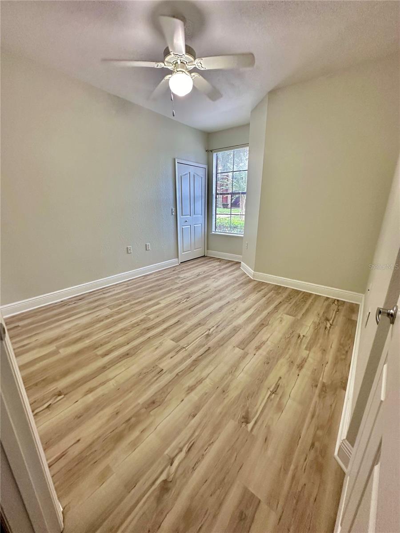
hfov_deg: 85.7
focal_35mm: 14
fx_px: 216
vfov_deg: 102.1
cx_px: 200
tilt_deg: -16.4
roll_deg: +0.2
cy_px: 266
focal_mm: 2.22
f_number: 2.2
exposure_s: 1/60
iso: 320
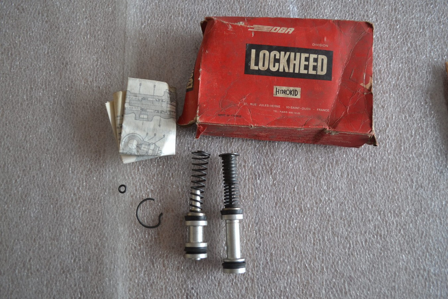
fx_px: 373
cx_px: 224
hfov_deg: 61.9
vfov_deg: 43.6
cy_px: 150
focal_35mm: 30
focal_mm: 20
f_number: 3.8
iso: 560
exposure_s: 1/60
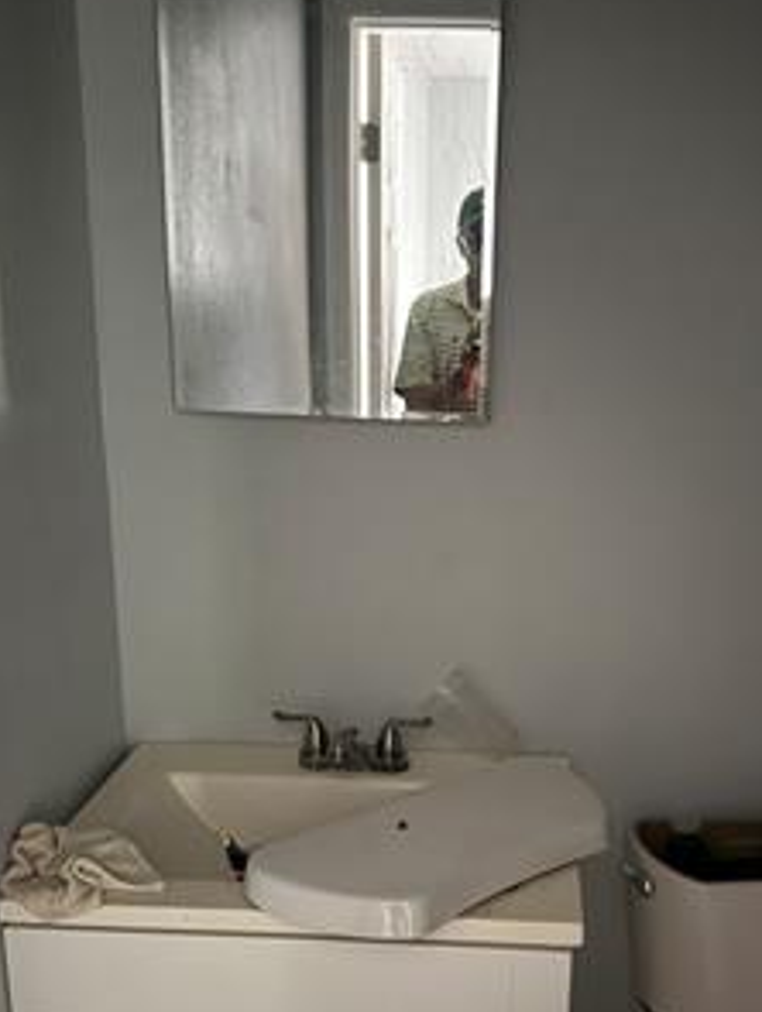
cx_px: 477
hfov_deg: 36.7
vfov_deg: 47.2
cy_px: 662
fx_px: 1142
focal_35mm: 39
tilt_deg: -15.7
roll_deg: -2.3
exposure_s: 1/9
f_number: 1.78
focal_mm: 6.76
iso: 2000
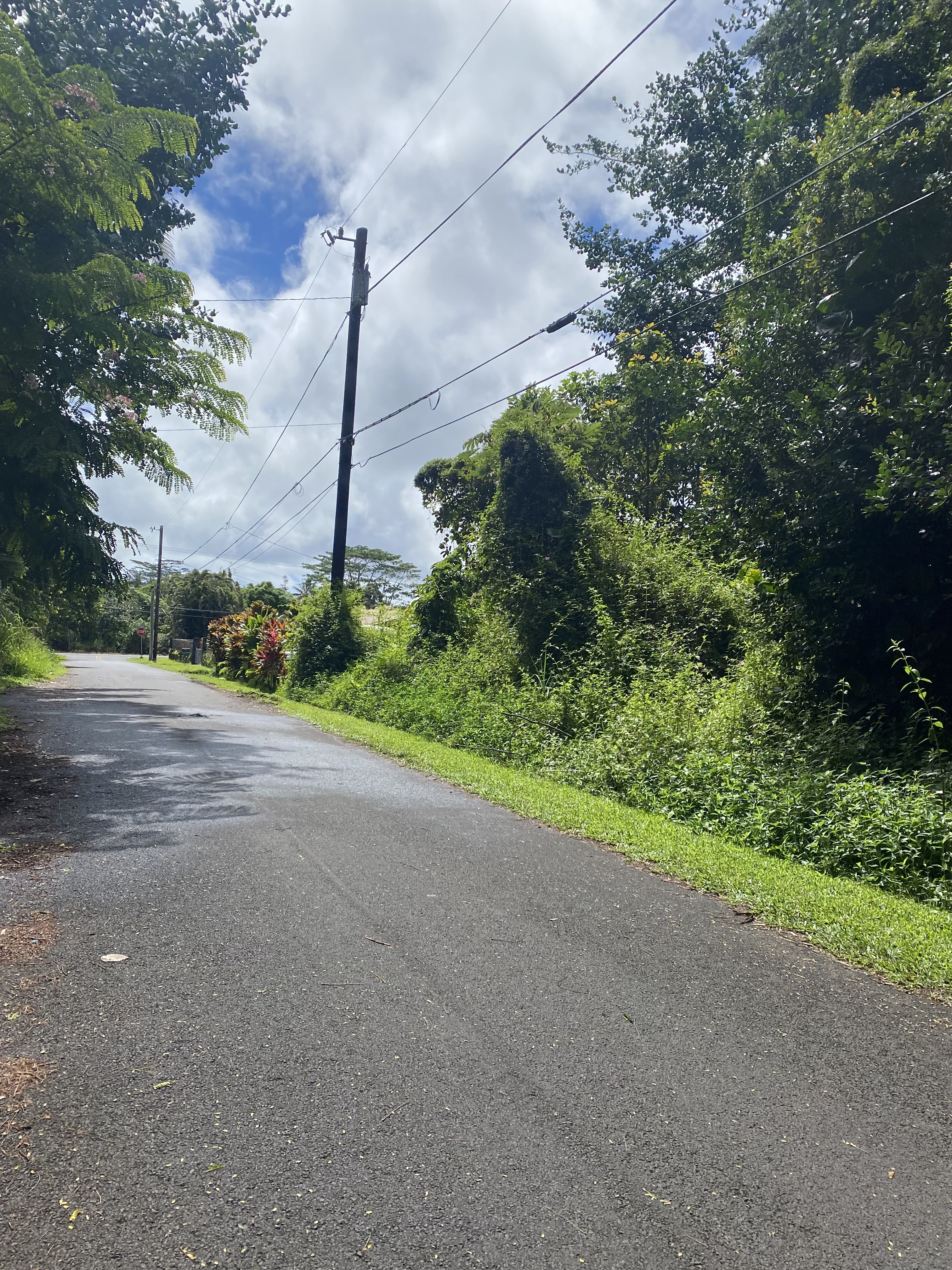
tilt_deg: +0.7
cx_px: 476
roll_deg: -3.6
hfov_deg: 53.1
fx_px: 953
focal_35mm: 26
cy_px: 635
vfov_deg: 67.3
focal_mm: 4.25
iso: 32
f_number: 1.8
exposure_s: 1/4115
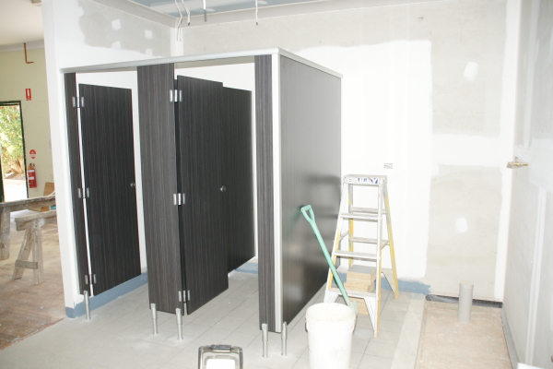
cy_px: 184
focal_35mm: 27
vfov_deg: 47.9
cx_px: 276
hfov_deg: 67.4
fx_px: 415
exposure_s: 1/60
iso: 800
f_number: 5.6
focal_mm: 18
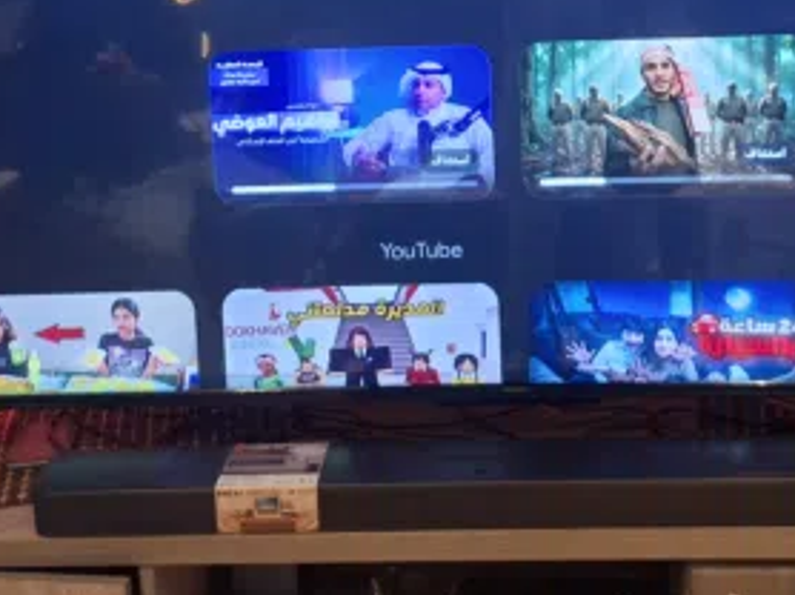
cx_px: 486
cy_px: 51
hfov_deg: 36.0
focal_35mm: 53
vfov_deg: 26.5
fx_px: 1216
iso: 250
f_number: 1.8
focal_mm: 5.54
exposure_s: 1/50
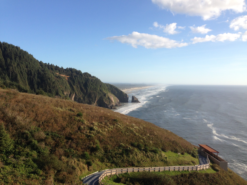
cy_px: 92
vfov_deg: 42.9
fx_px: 235
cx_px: 124
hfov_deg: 55.4
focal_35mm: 33
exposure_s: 1/1022
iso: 50
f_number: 2.4
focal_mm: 4.13
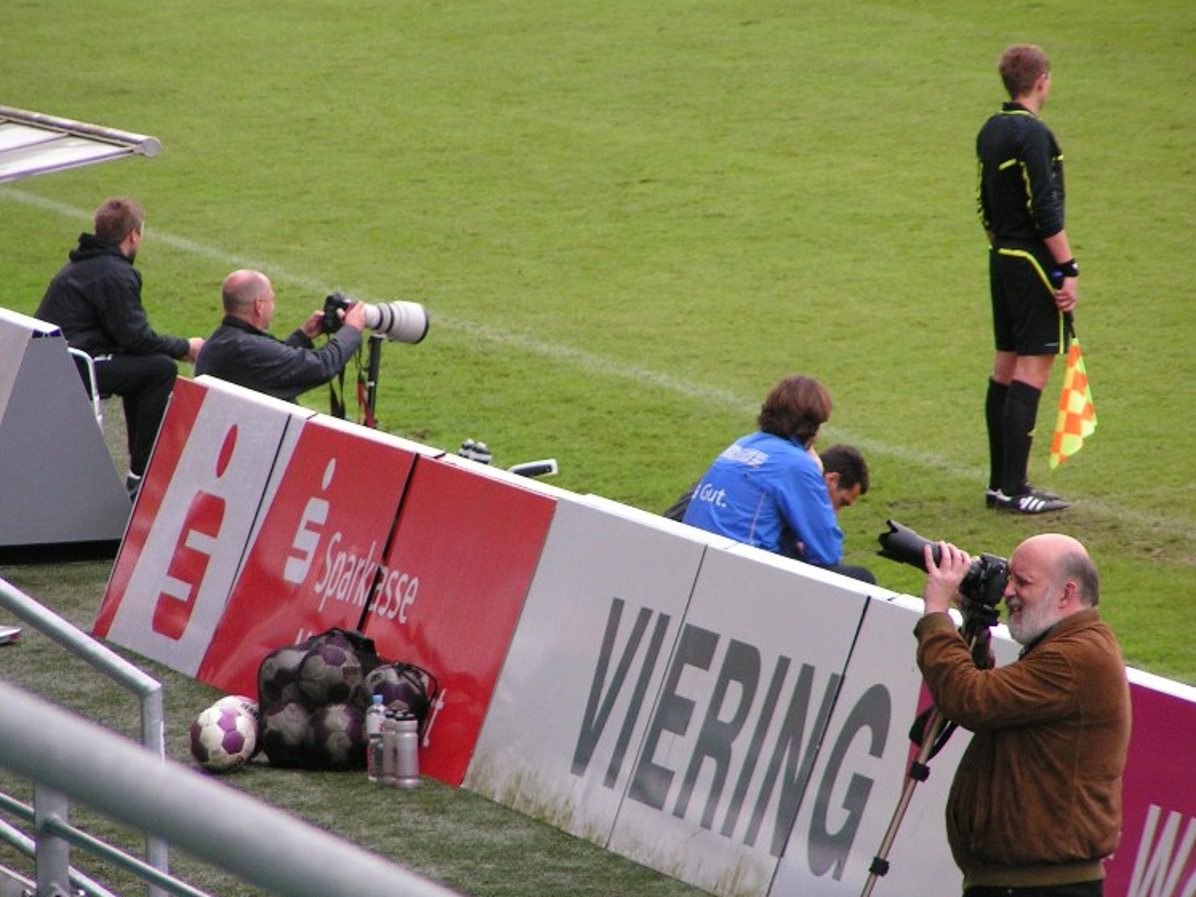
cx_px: 565
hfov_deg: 4.9
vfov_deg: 3.7
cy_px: 466
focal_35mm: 407
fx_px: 14060
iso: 160
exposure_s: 1/400
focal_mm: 58
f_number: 3.5
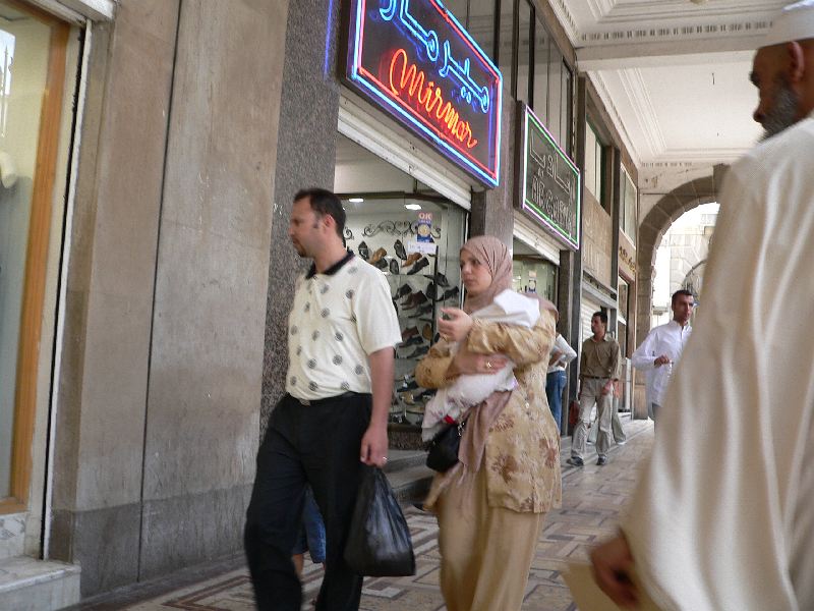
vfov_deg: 39.7
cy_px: 306
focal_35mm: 36
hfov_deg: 51.4
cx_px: 407
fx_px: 847
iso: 80
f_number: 2.8
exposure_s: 1/60
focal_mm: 6
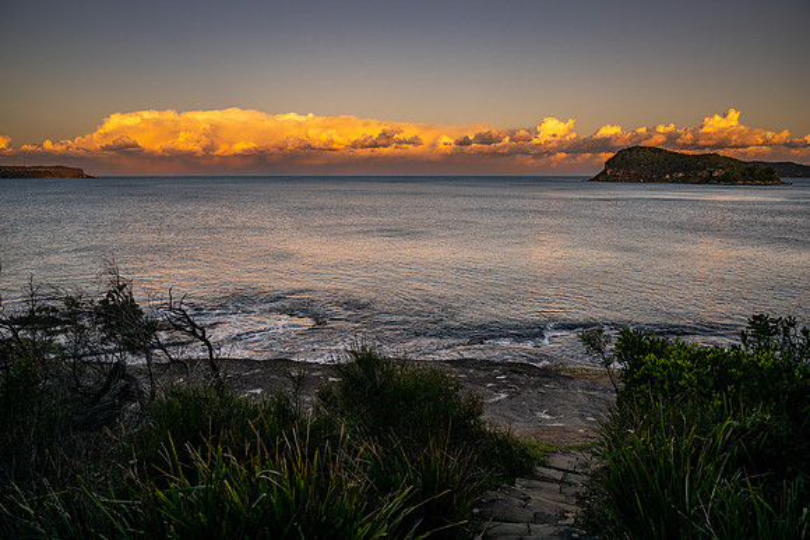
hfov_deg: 73.7
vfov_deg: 53.1
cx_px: 405
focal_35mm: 24
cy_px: 270
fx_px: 541
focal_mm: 24
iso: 100
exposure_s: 1/200
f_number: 8
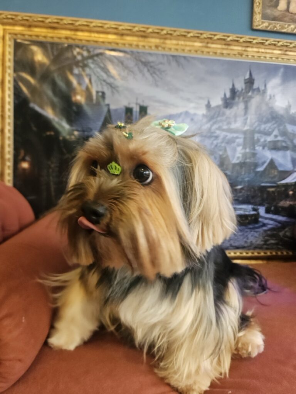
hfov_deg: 58.9
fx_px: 262
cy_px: 197
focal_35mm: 23
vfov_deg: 73.9
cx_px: 148
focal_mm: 5.4
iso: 500
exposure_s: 1/120
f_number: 1.8
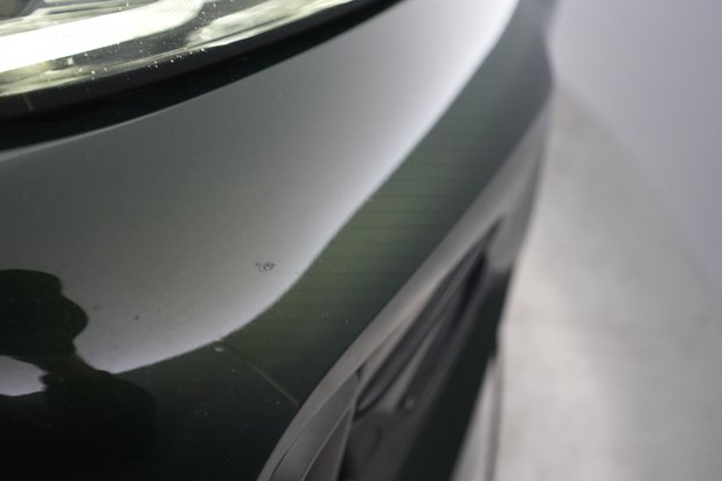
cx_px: 372
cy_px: 245
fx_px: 582
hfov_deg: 63.6
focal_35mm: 29
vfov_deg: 45.0
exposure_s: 1/100
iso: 3200
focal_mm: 28
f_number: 4.5
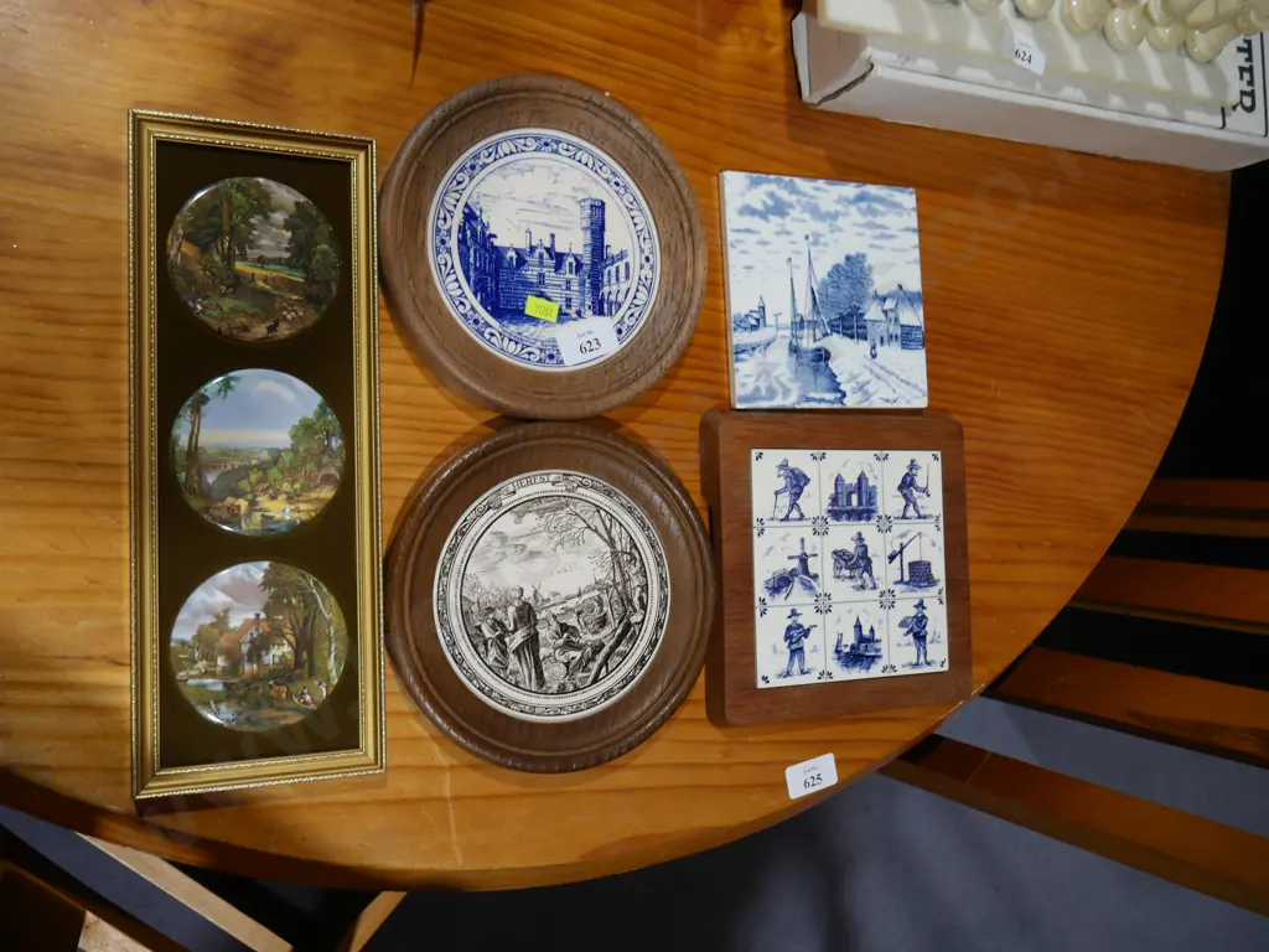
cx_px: 634
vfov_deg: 46.8
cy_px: 476
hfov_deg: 60.0
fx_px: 1100
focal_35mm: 30
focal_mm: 15
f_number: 3.6
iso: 200
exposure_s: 1/100
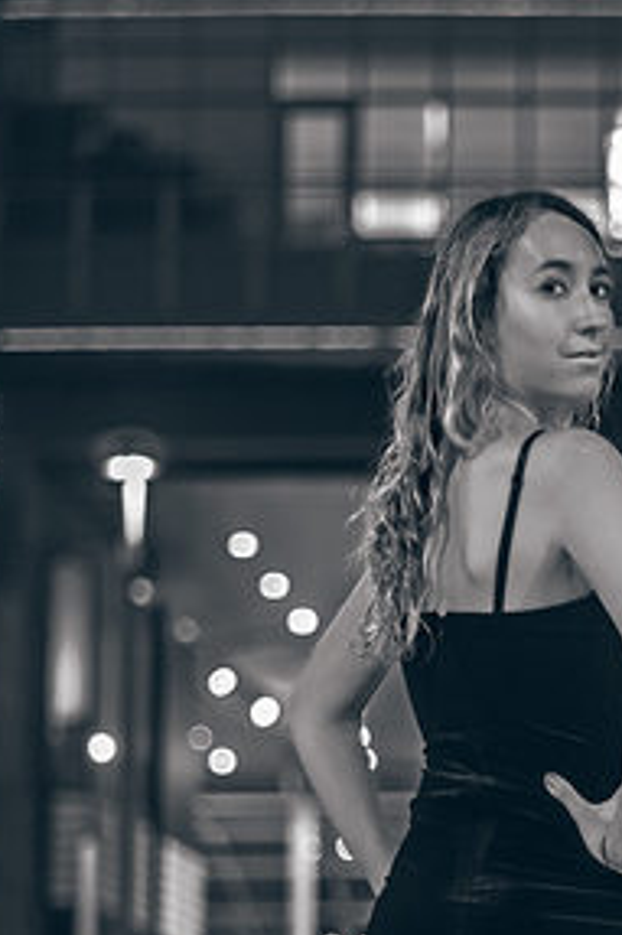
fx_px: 4074
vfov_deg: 13.0
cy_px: 889
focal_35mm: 157
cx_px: 524
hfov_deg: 8.7
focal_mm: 50
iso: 400
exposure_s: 1/50
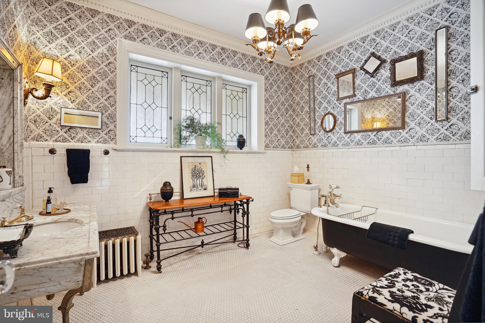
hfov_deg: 96.7
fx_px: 216
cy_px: 162
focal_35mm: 16
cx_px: 242
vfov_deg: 73.7
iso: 800
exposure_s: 1/13
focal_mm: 16
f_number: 4.5
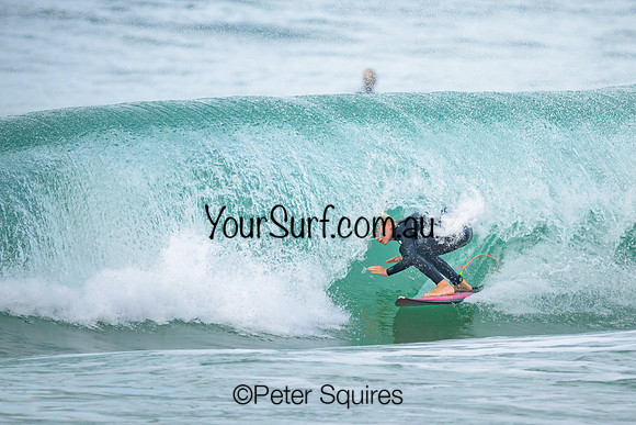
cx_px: 405
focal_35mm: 1019
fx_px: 18008
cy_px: 154
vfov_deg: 1.4
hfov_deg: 2.0
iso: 1600
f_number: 6.3
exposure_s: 1/2000
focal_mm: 800
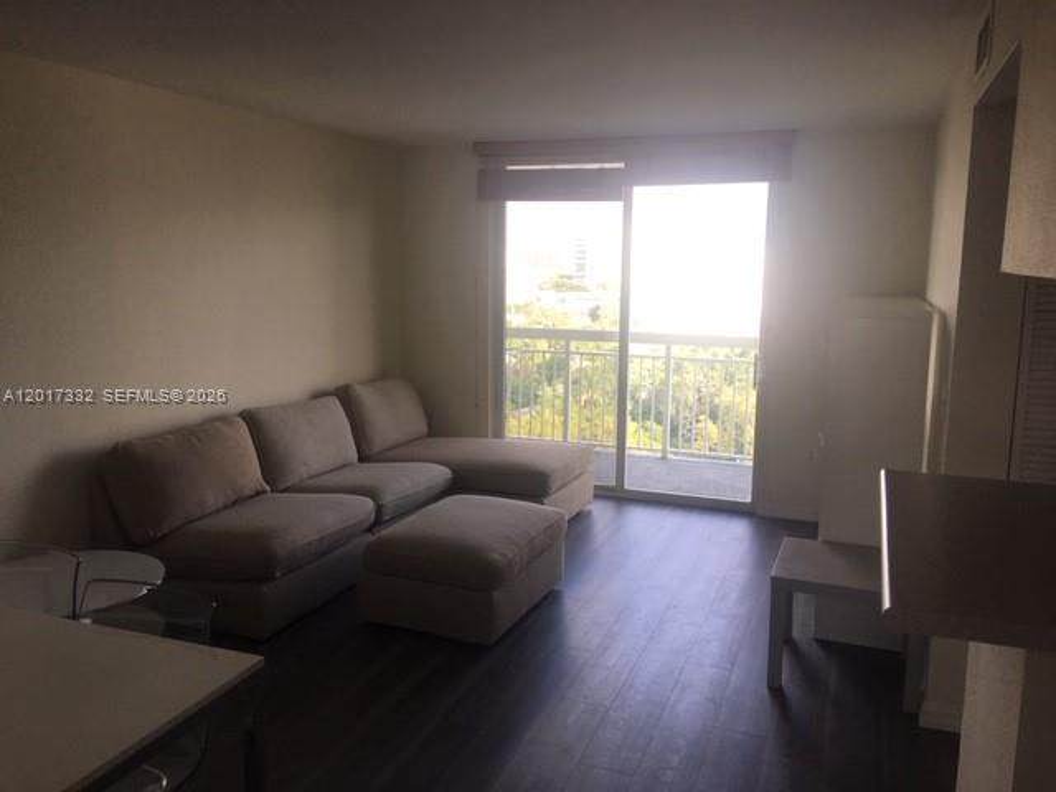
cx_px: 528
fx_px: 885
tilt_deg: -7.4
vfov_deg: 48.2
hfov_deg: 61.7
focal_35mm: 29
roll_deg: -0.6
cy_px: 396
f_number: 2.2
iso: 32
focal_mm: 4.15
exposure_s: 1/60
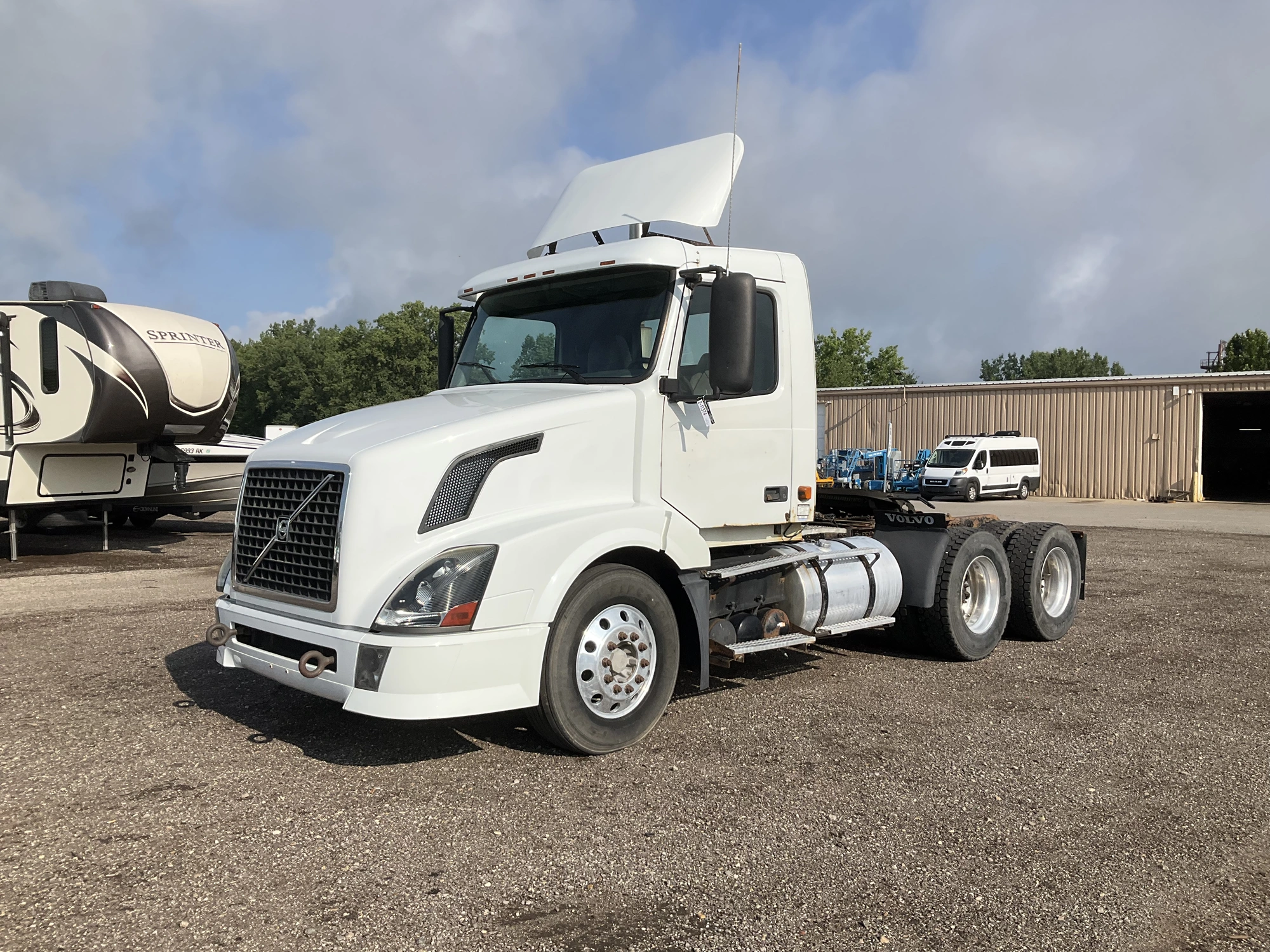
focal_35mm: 29
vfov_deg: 48.2
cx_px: 635
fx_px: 1064
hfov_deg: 61.7
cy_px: 476
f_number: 1.8
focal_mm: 3
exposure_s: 1/3534
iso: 25
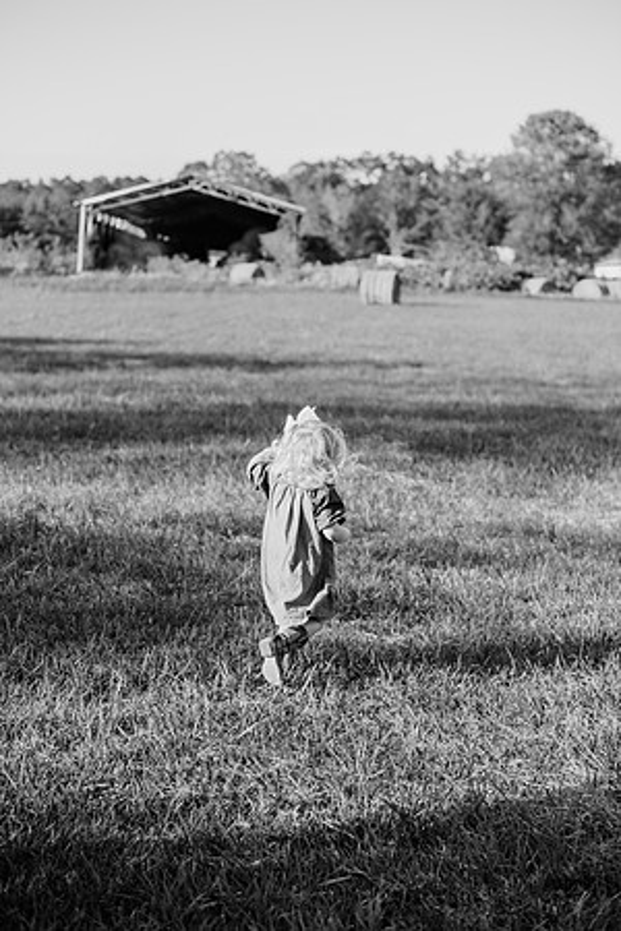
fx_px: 1294
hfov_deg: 27.0
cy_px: 466
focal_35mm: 50
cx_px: 310
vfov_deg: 39.6
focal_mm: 50
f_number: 2.8
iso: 200
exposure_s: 1/1250
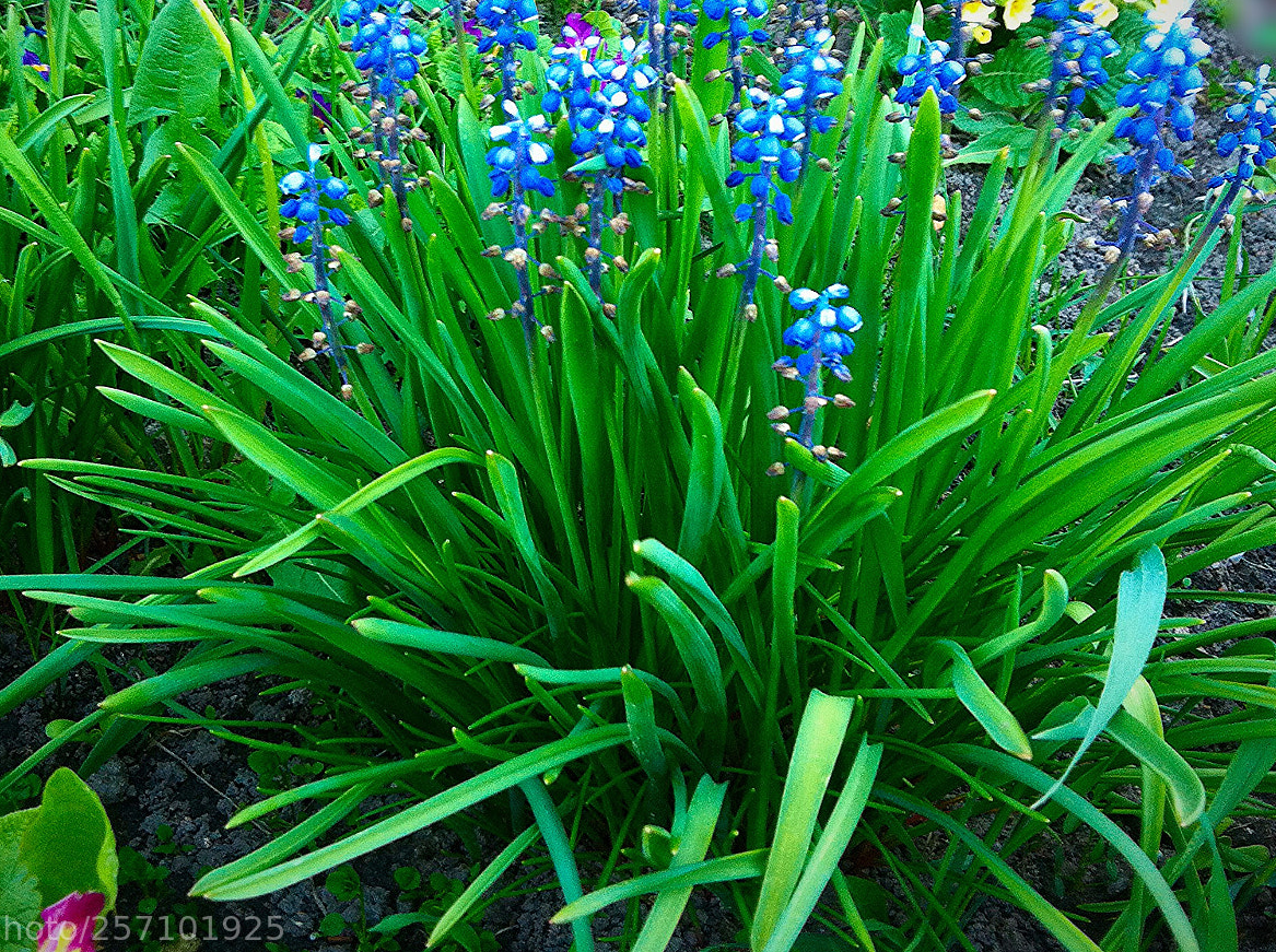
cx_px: 587
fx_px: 1766
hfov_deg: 39.7
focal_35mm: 48
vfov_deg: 30.1
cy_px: 361
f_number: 2.8
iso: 100
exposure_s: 1/15
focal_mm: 3.85
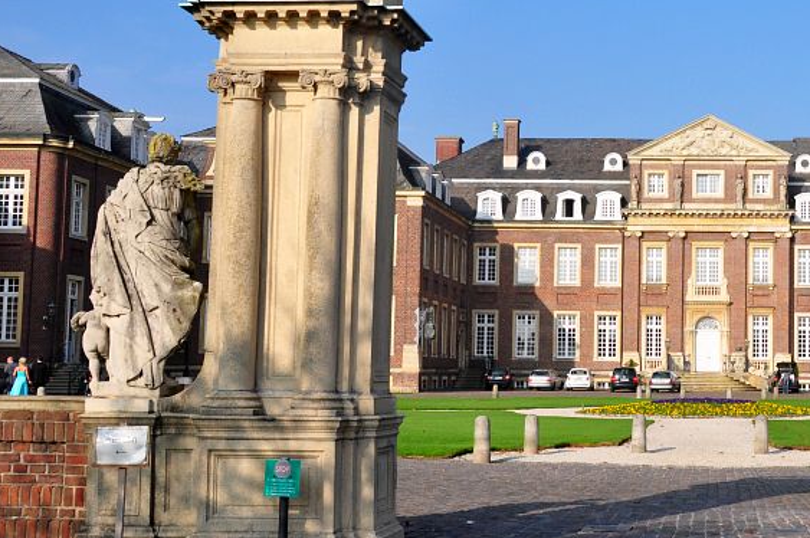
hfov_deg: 32.1
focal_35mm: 60
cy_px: 245
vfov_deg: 22.6
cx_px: 699
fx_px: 1348
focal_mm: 22
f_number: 10
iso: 200
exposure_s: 1/320
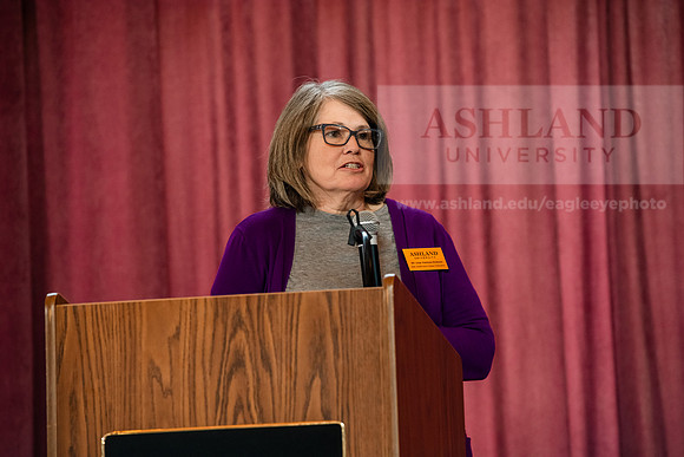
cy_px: 228
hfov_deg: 10.8
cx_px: 342
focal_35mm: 190
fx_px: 3611
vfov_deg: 7.2
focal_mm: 190
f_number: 5
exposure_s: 1/200
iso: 2000
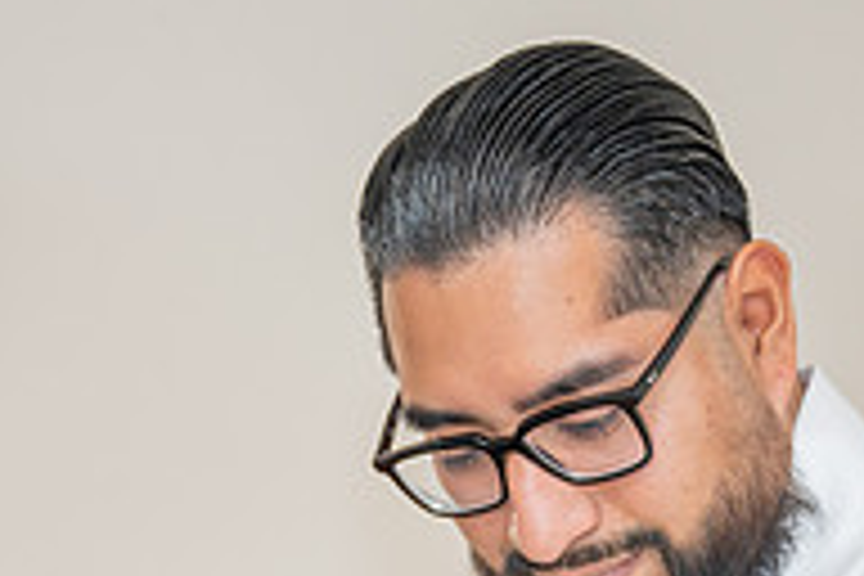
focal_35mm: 184
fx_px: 4416
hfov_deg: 11.1
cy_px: 763
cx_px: 104
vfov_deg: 7.4
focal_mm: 61
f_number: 2.8
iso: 400
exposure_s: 1/160
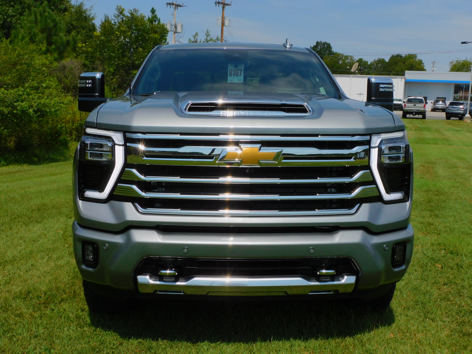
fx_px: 545
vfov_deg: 36.0
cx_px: 236
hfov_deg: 46.8
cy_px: 177
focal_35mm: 40
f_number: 5.3
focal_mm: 7.2
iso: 125
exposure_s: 1/1600
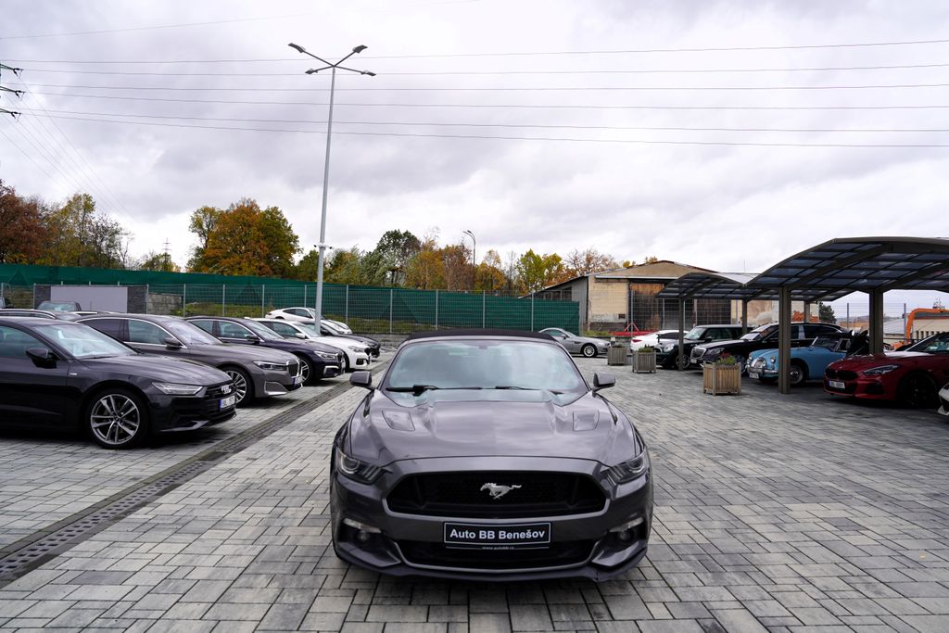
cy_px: 316
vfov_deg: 53.1
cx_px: 474
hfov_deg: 73.7
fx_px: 633
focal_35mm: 24
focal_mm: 24
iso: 100
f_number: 5
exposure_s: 1/80
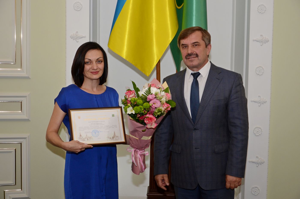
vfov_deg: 21.5
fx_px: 524
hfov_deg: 32.0
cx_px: 150
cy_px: 100
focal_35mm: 63
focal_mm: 42
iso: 800
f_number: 4.8
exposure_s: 1/250
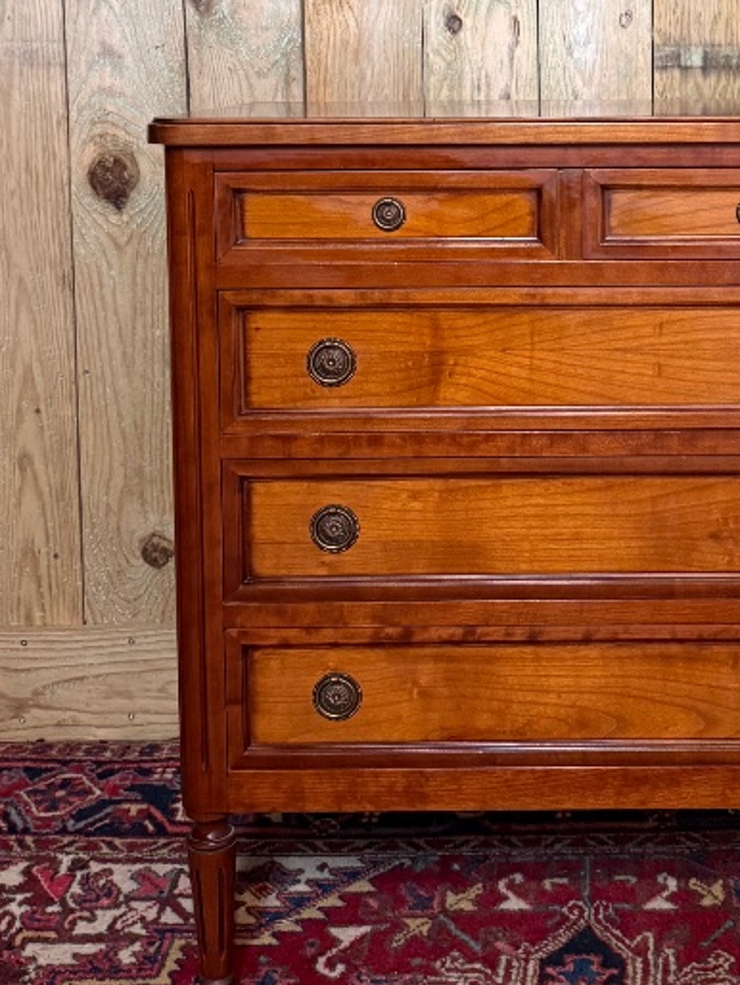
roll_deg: -1.2
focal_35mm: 56
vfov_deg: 33.2
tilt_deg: -4.8
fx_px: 1595
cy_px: 176
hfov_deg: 25.6
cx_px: 615
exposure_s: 1/50
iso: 500
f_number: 1.78
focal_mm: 6.76
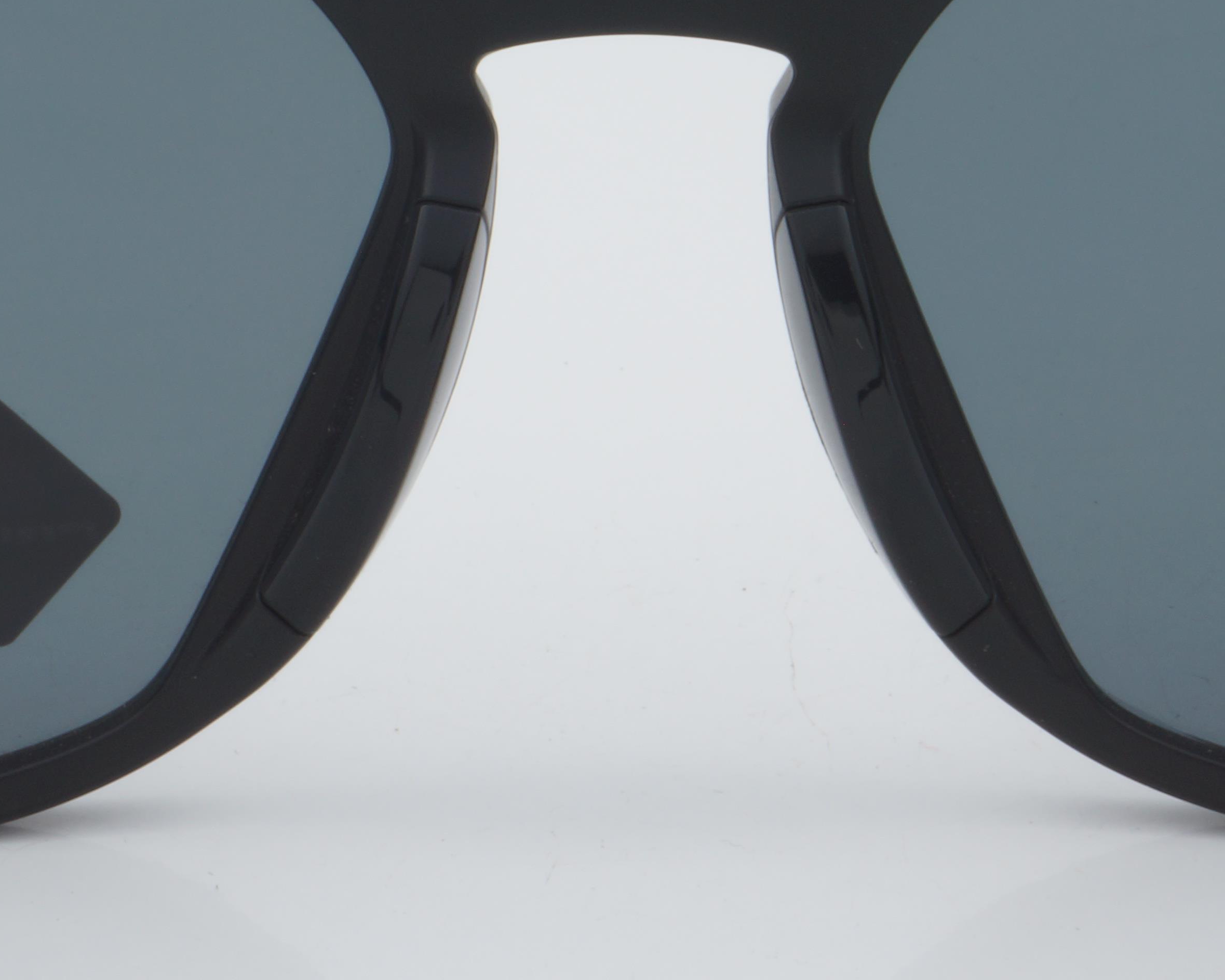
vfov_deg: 8.6
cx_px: 631
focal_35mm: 179
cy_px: 211
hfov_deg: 10.8
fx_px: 6489
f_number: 32
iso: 100
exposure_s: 1/3
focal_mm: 50
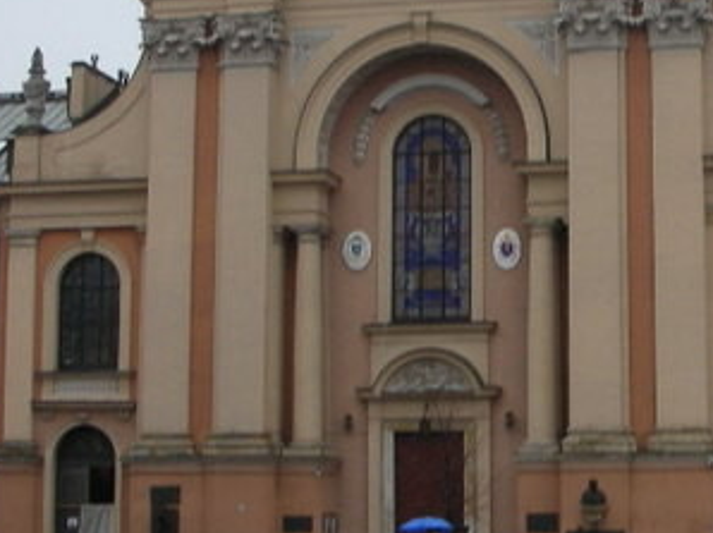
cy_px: 184
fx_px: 1935
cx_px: 541
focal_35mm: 94
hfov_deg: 20.7
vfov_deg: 15.7
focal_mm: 5.8
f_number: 3
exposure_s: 1/234
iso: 50
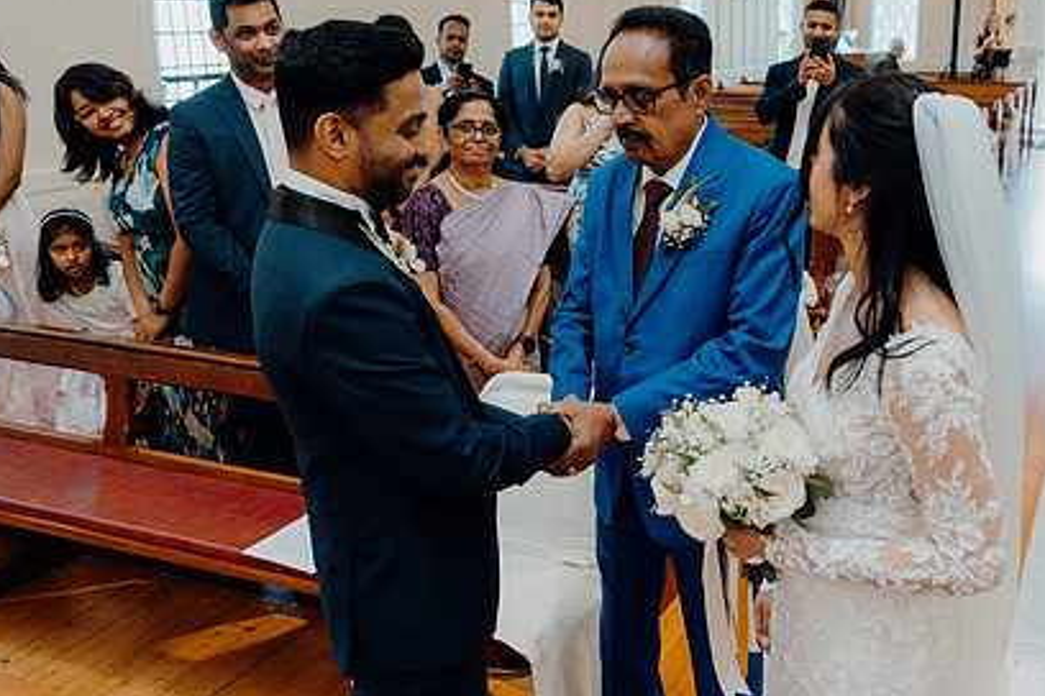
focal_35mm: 37
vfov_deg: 35.9
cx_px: 671
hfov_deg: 51.2
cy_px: 296
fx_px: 1074
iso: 2500
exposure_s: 1/250
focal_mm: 26
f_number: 3.5
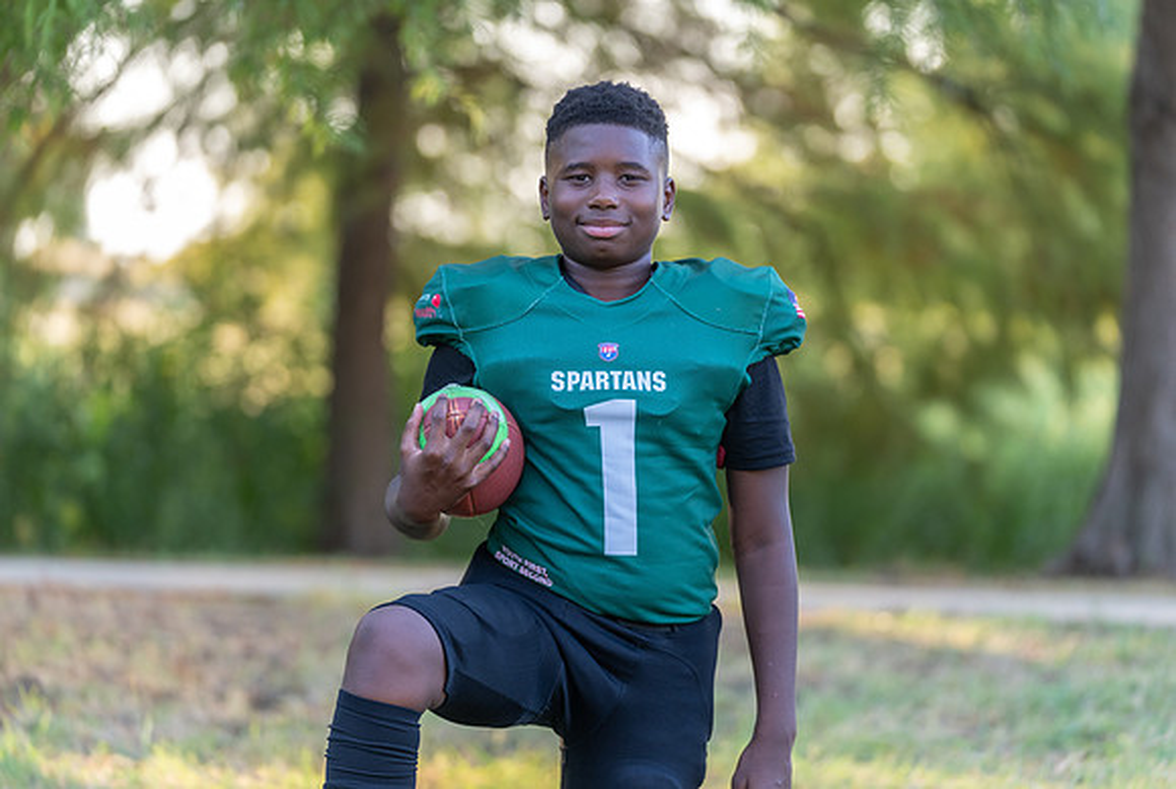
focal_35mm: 143
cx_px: 612
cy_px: 360
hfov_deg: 14.3
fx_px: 4678
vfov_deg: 9.6
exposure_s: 1/320
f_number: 2.8
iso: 320
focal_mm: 131
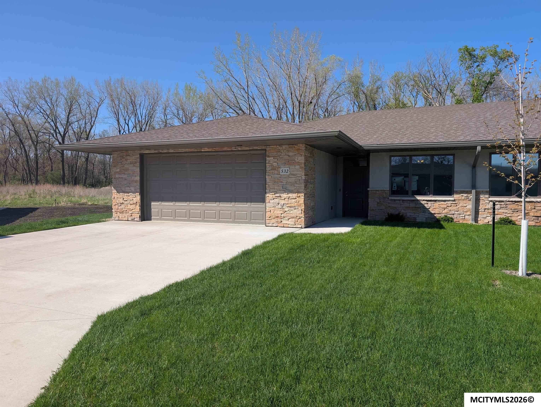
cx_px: 270
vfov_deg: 56.9
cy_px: 204
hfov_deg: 71.5
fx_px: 376
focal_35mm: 24
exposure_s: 1/1087
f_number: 1.68
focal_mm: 6.9
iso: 20
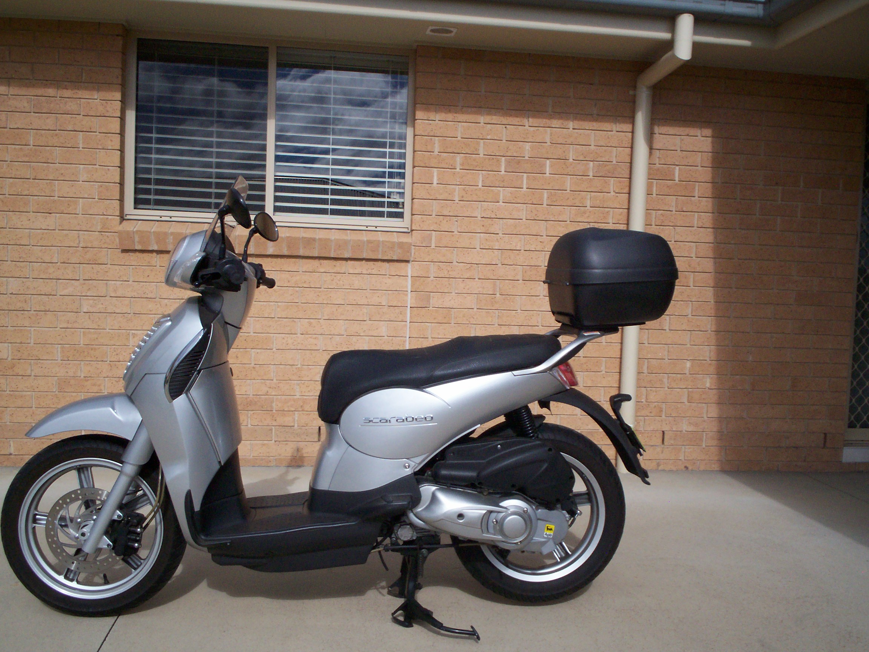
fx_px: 904
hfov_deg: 51.4
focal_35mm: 36
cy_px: 326
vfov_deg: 39.7
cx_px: 434
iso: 100
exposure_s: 1/1075
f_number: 4.5
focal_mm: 5.9
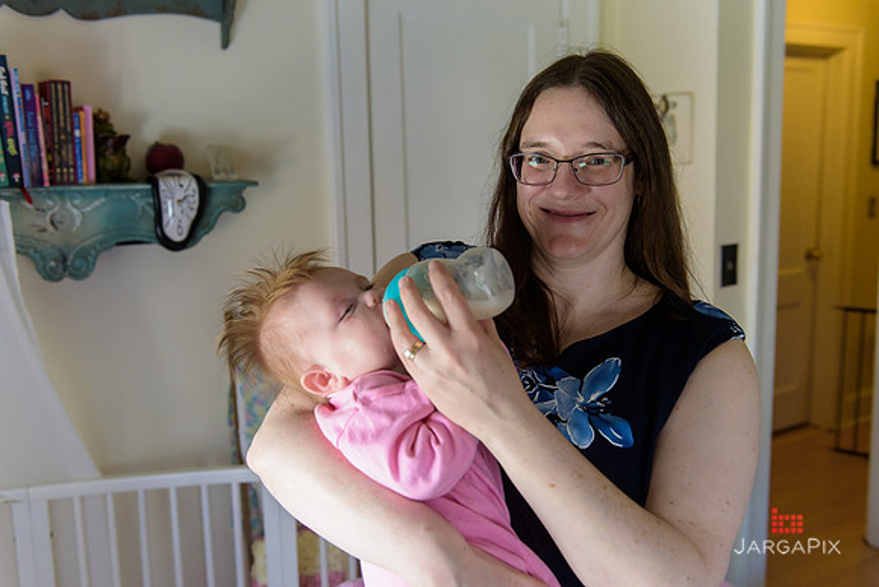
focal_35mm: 35
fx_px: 855
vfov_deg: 37.9
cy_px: 294
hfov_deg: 54.4
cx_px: 440
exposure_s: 1/250
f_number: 3.2
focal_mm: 35
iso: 1600
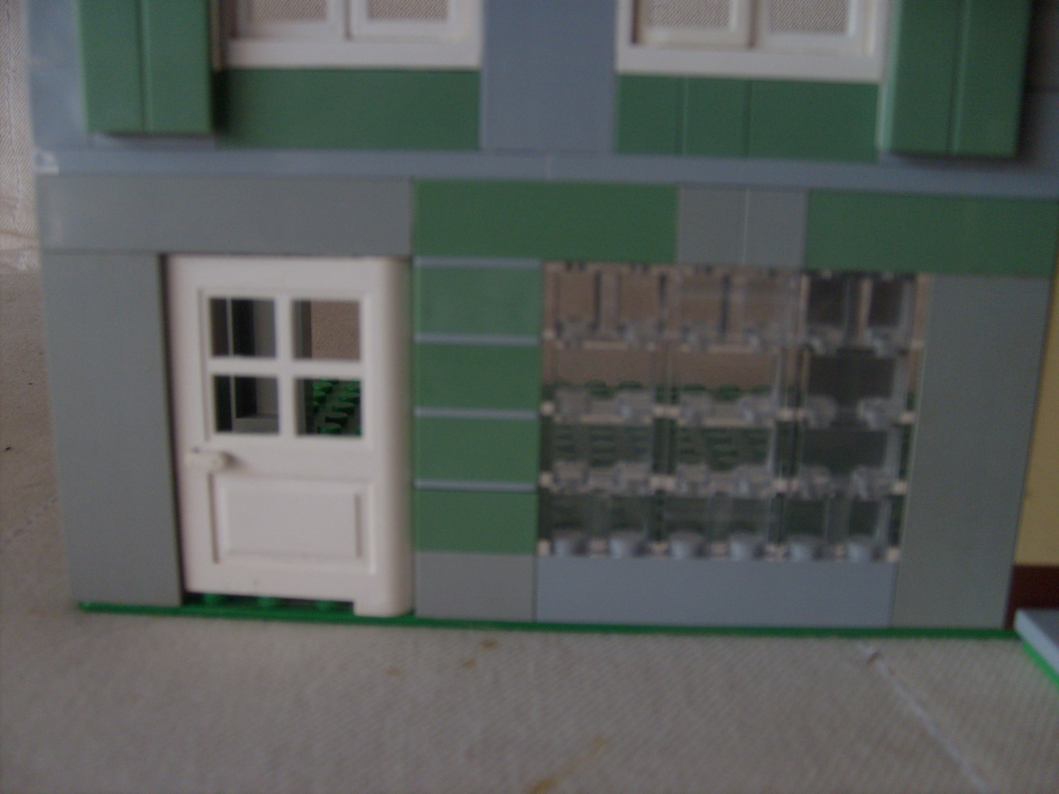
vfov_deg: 40.7
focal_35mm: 35
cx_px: 530
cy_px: 397
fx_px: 1071
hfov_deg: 52.6
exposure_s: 1/60
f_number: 2.8
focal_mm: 5.8
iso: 100
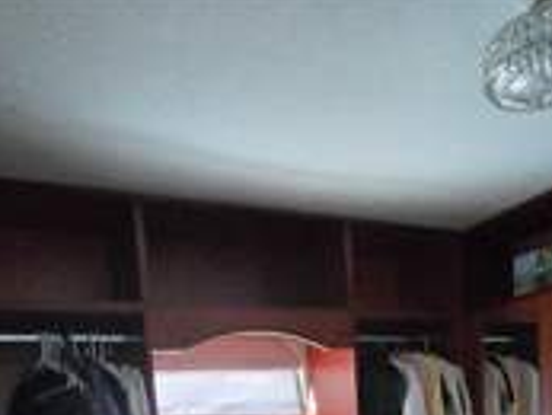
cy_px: 565
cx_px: 246
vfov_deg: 29.9
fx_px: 574
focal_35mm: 36
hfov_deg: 51.2
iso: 1250
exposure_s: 1/40
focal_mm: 2.2
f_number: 2.2
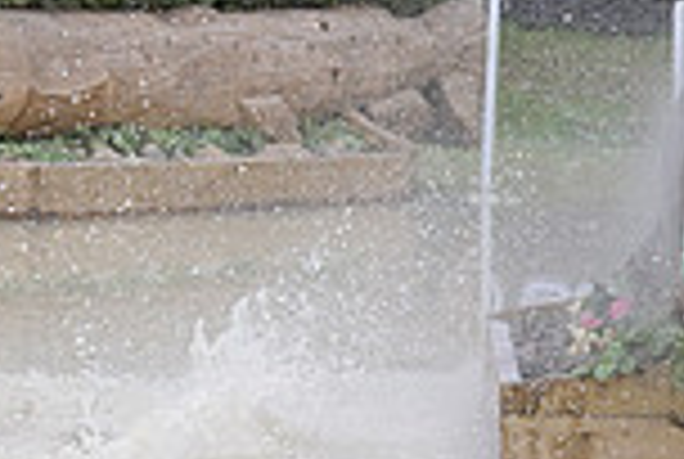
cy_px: -142
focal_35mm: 343
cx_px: 1238
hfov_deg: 5.9
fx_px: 6530
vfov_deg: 4.0
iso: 1000
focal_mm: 90
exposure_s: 1/1250
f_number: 5.6
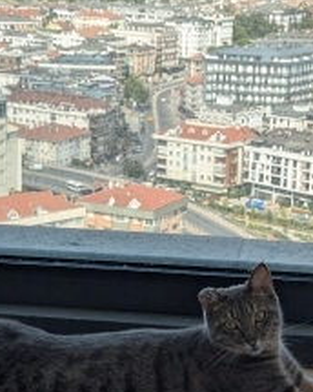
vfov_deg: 17.6
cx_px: 88
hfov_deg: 14.1
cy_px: 188
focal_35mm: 109
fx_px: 1262
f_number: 1.85
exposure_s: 1/714
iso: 44
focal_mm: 6.81
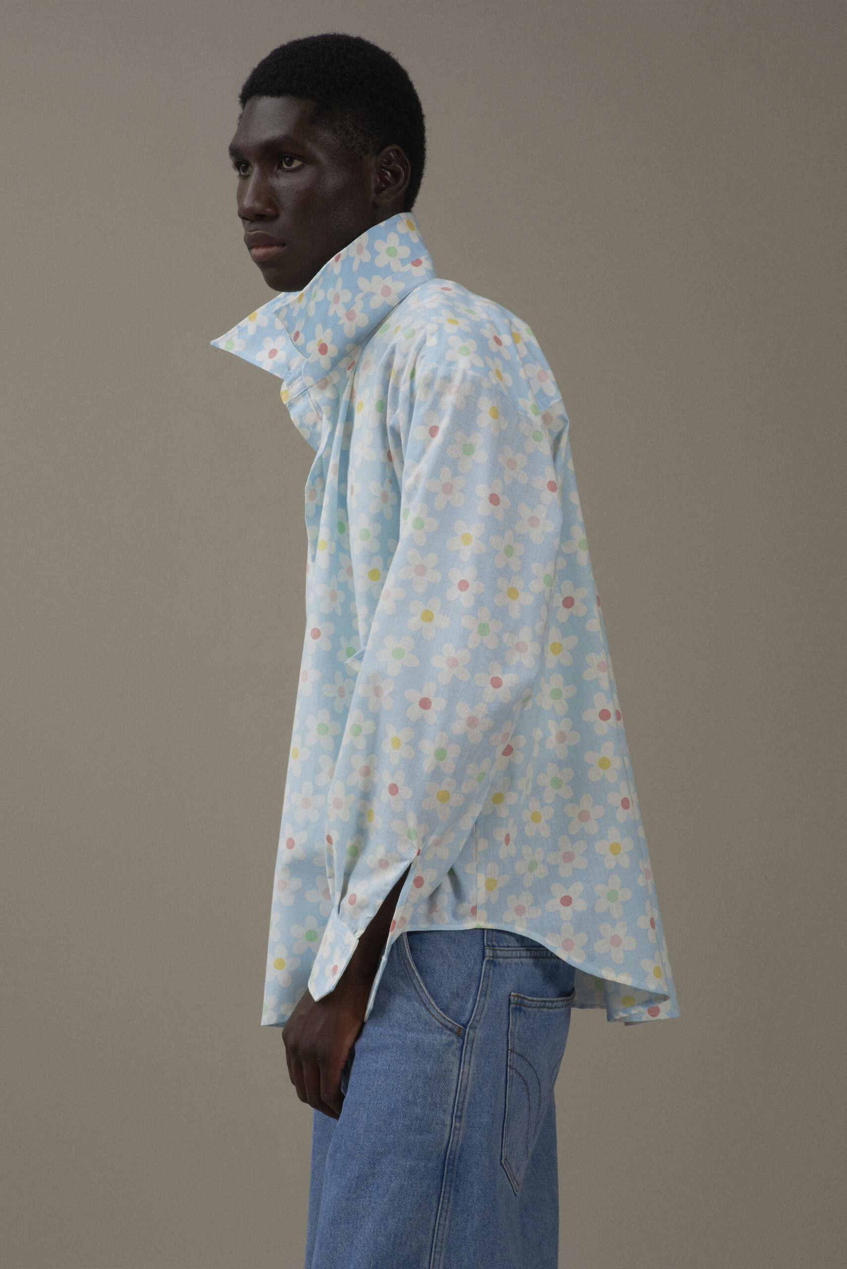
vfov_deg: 19.4
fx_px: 3702
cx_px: 424
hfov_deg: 13.1
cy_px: 634
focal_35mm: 105
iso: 200
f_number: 11
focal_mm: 105
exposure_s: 1/160
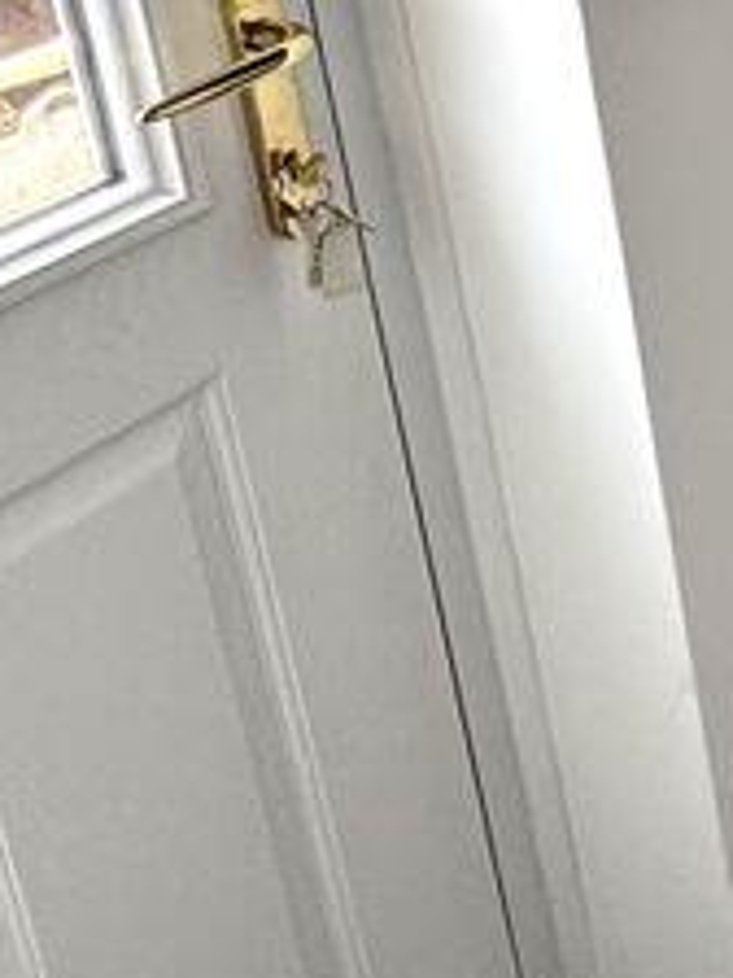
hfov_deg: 15.8
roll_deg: +0.8
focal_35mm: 64
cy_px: -214
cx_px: 1606
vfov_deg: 26.6
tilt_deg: -14.2
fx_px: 1807
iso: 160
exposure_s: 1/99
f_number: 2.2
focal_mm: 2.22
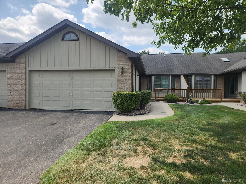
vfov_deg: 58.9
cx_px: 123
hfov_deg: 73.9
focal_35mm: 23
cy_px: 92
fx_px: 163
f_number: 1.8
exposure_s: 1/1380
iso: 20
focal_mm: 5.4
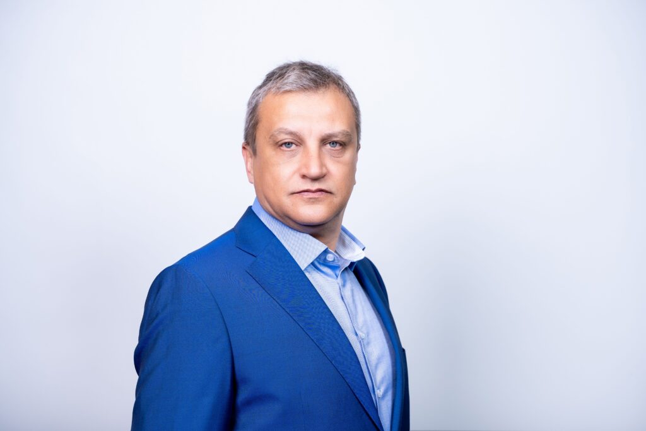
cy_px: 216
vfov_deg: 18.2
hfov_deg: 27.0
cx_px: 323
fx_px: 1346
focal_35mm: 75
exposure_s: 1/125
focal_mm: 75
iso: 250
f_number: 5.6
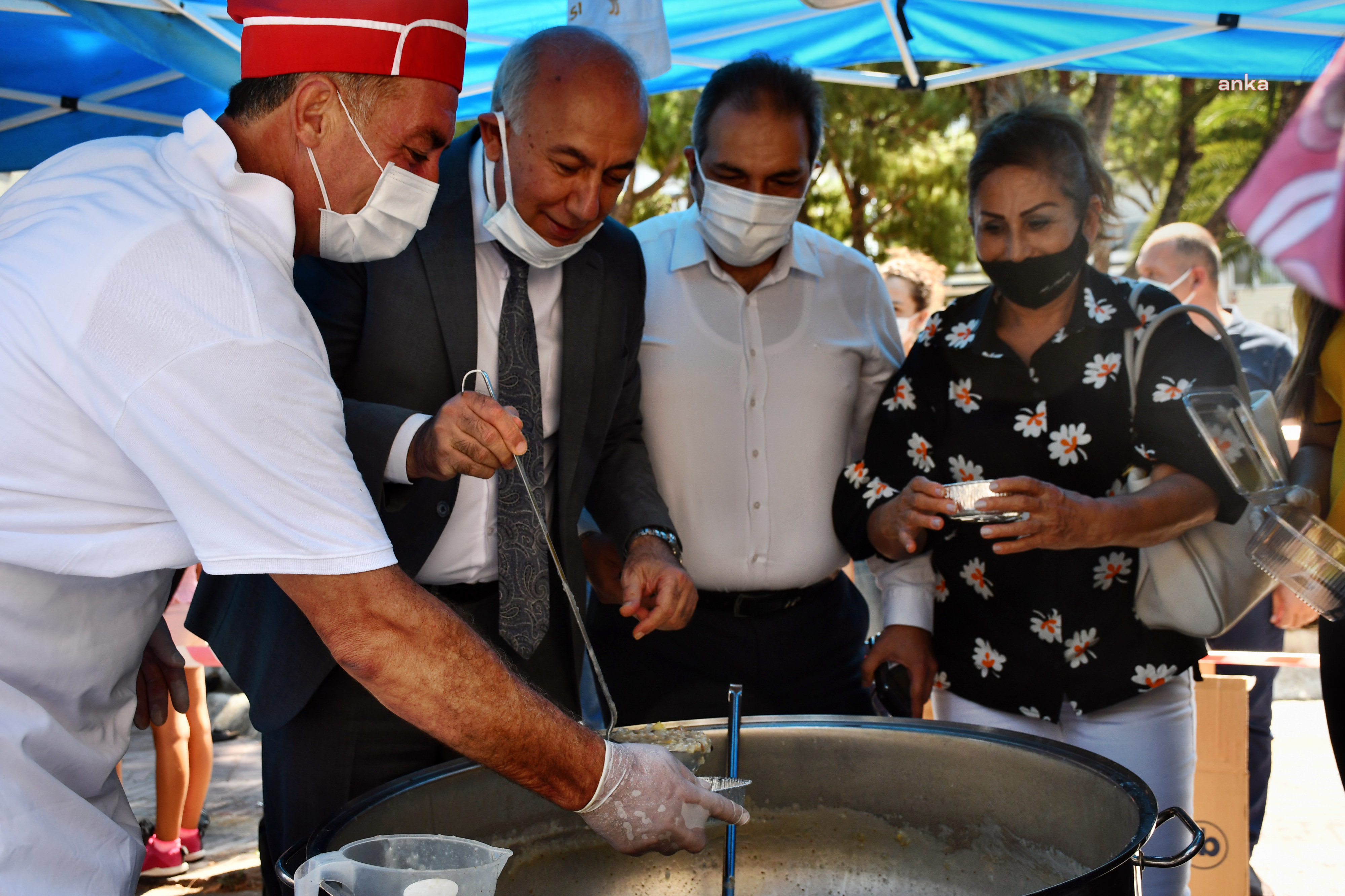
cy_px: 448
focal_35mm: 40
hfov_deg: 48.5
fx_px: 1494
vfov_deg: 33.4
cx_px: 672
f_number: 5.6
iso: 320
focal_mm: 27
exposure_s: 1/250
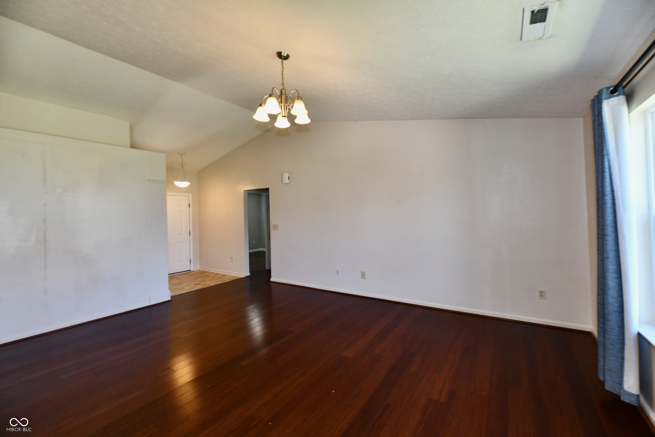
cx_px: 328
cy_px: 218
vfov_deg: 81.2
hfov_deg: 104.3
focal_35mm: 14
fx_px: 255
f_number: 6.3
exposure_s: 1/60
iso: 640
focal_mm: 14
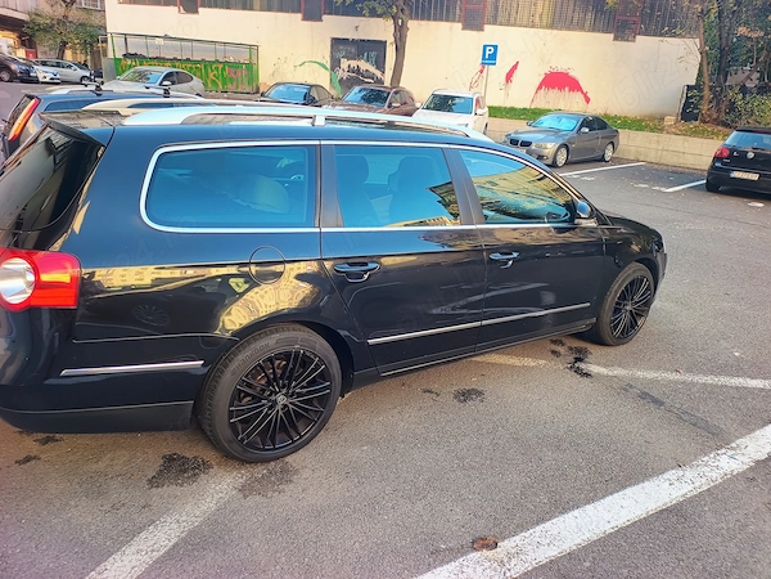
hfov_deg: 71.6
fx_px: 535
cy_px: 290
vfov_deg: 56.8
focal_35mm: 24
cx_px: 386
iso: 102
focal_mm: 5.89
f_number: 1.4
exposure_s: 1/112
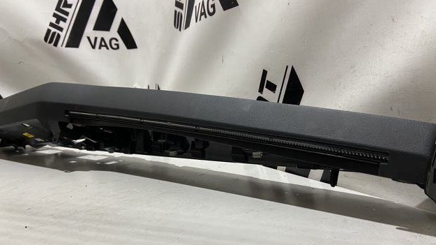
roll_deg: +2.9
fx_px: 335
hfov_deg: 66.1
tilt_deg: -10.0
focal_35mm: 29
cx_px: 213
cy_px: 149
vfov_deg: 39.9
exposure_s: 1/50
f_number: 1.8
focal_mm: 4.25
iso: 160
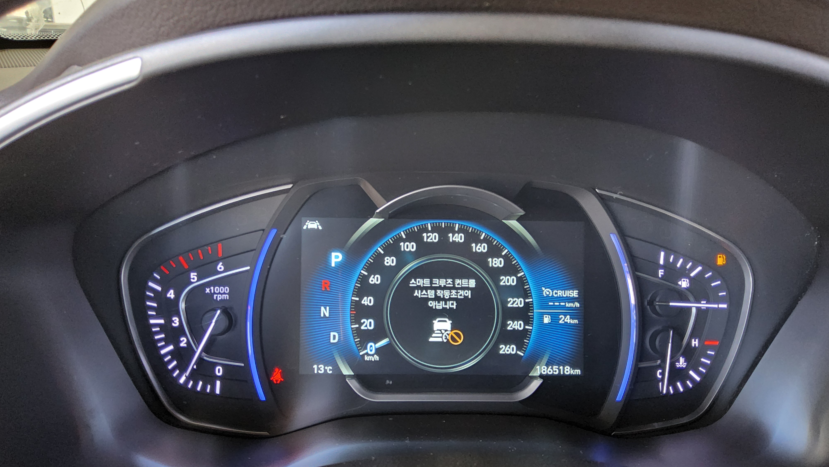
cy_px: 272
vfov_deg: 41.4
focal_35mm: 28
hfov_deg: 67.9
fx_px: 616
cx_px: 410
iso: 800
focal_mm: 3.08
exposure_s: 1/60
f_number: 2
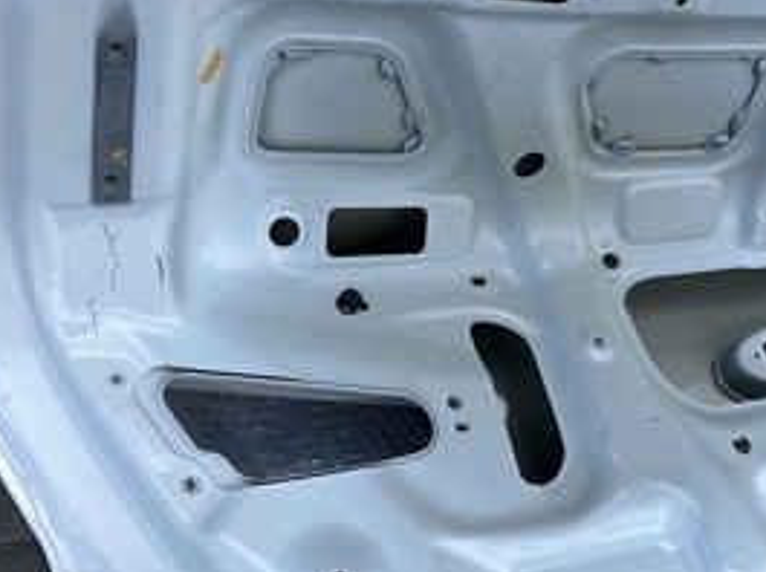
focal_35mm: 58
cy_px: 267
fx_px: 1282
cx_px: 659
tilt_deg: -48.0
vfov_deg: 25.2
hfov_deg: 32.0
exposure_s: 1/1916
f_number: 1.78
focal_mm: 6.86
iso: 80
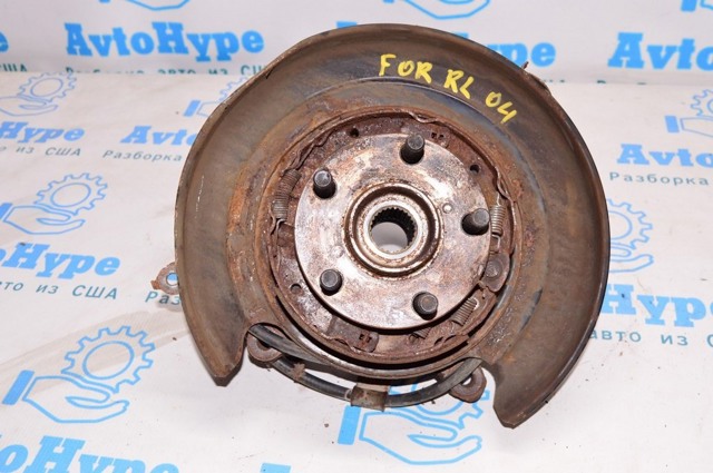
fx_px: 801
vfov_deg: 32.9
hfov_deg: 48.0
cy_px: 236
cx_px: 356
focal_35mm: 40
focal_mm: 27
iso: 1600
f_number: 8
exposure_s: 1/80
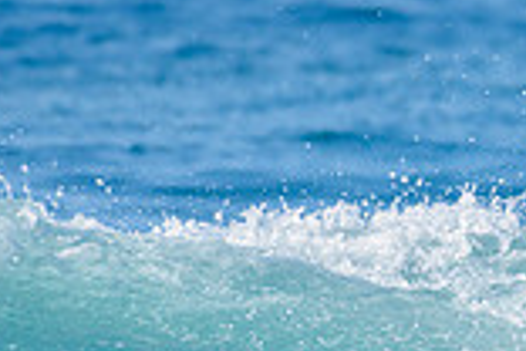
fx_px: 33384
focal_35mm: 2285
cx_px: 977
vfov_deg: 0.6
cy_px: 317
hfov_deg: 0.9
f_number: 5.6
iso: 220
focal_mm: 500
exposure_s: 1/2000
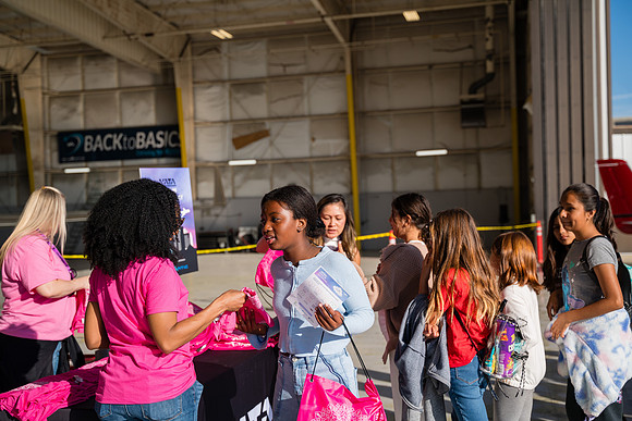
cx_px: 316
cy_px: 210
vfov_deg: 29.9
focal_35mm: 45
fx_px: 790
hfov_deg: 43.6
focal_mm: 45
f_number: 3.2
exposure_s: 1/1600
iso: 100
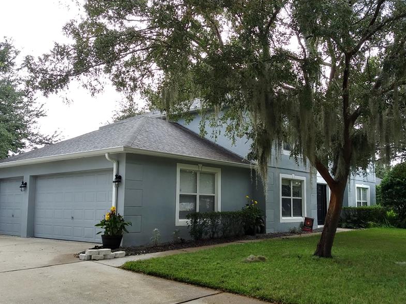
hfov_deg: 53.9
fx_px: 399
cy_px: 164
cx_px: 223
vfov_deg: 41.8
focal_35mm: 34
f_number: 2.2
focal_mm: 3.52
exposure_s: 1/139
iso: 50
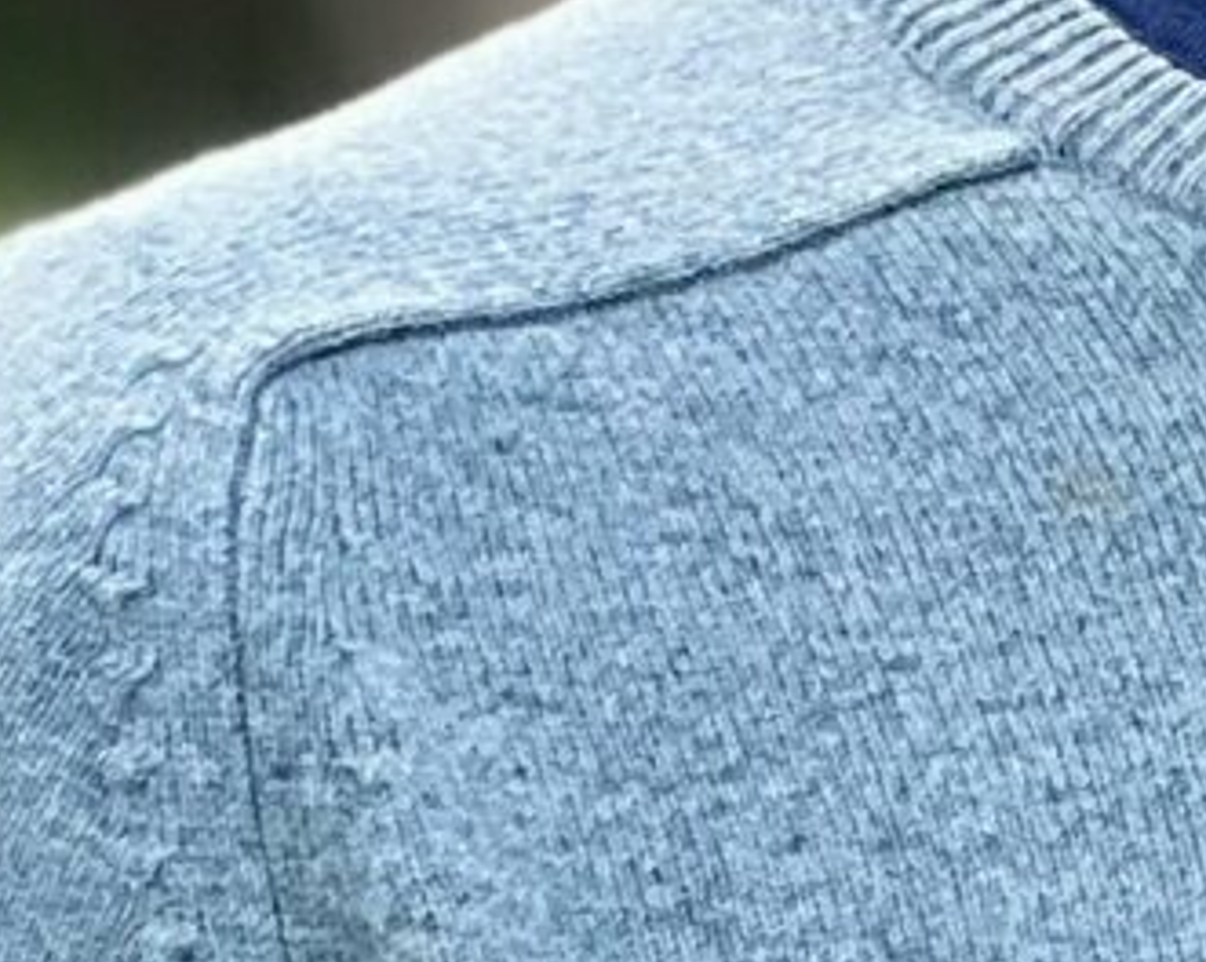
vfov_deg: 2.7
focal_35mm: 582
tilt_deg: -1.4
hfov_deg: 3.3
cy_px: -240
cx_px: 3622
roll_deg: -0.7
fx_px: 20749
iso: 40
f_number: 2.8
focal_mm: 9
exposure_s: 1/121
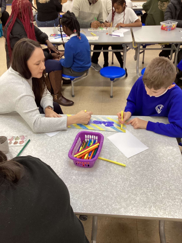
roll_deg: +3.8
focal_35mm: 31
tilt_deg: -35.9
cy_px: 122
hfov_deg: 45.4
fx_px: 217
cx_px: 91
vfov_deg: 58.4
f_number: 2.4
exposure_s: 1/50
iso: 100
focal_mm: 3.3
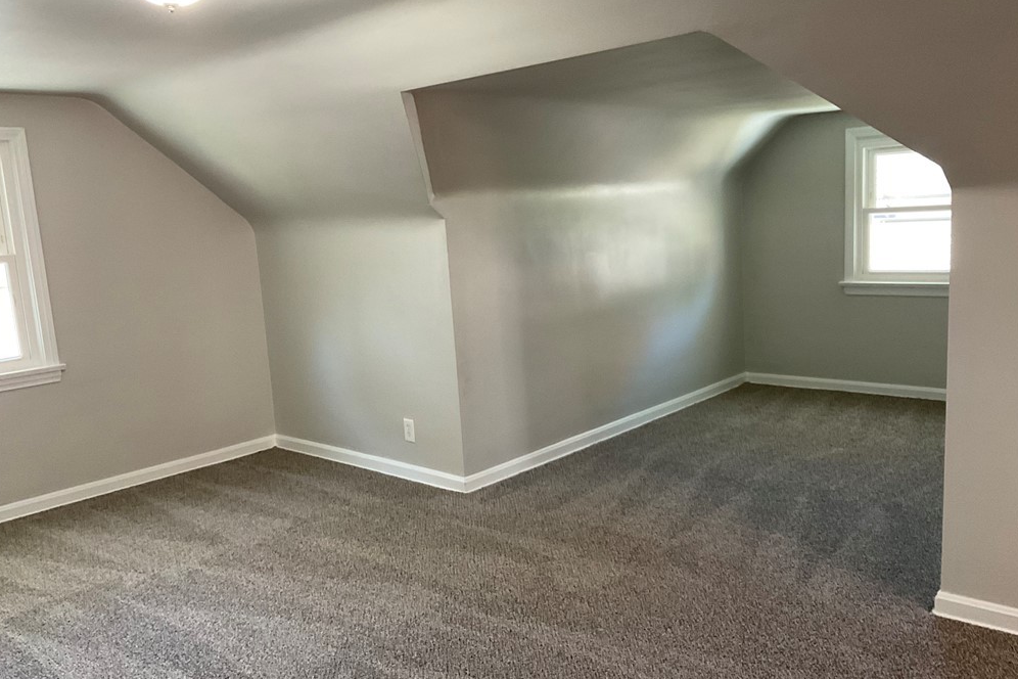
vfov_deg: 42.3
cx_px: 516
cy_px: 356
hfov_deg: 60.3
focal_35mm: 31
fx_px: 877
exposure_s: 1/60
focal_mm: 3
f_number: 1.8
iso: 160
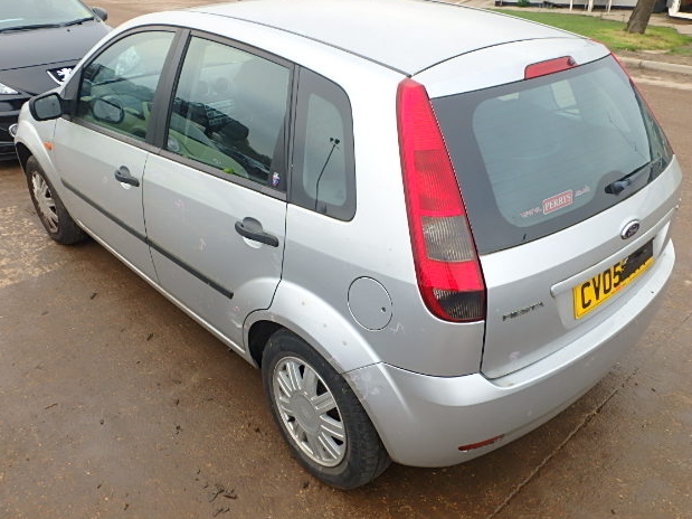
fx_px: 600
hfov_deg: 60.0
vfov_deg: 46.8
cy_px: 253
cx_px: 351
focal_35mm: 30
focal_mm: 5.2
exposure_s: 1/60
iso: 125
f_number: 4.6
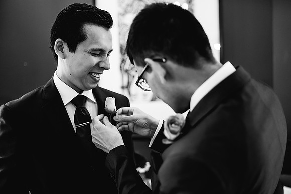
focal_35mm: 36
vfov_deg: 37.0
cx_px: 146
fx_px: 290
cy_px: 97
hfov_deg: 53.3
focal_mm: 35
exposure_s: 1/250
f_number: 1.6
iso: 1000
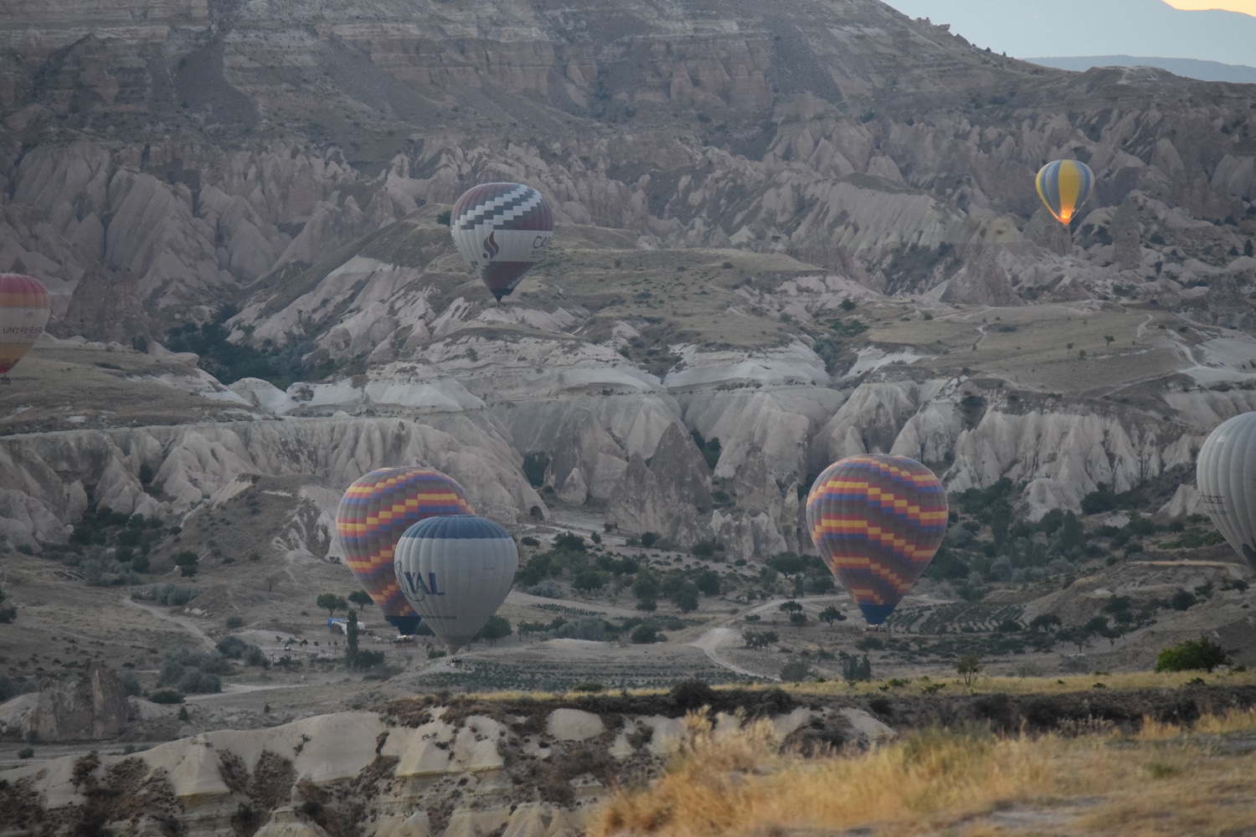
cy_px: 418
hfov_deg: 9.1
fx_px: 7849
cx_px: 628
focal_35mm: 225
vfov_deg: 6.1
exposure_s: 1/200
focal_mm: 150
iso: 3200
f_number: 5
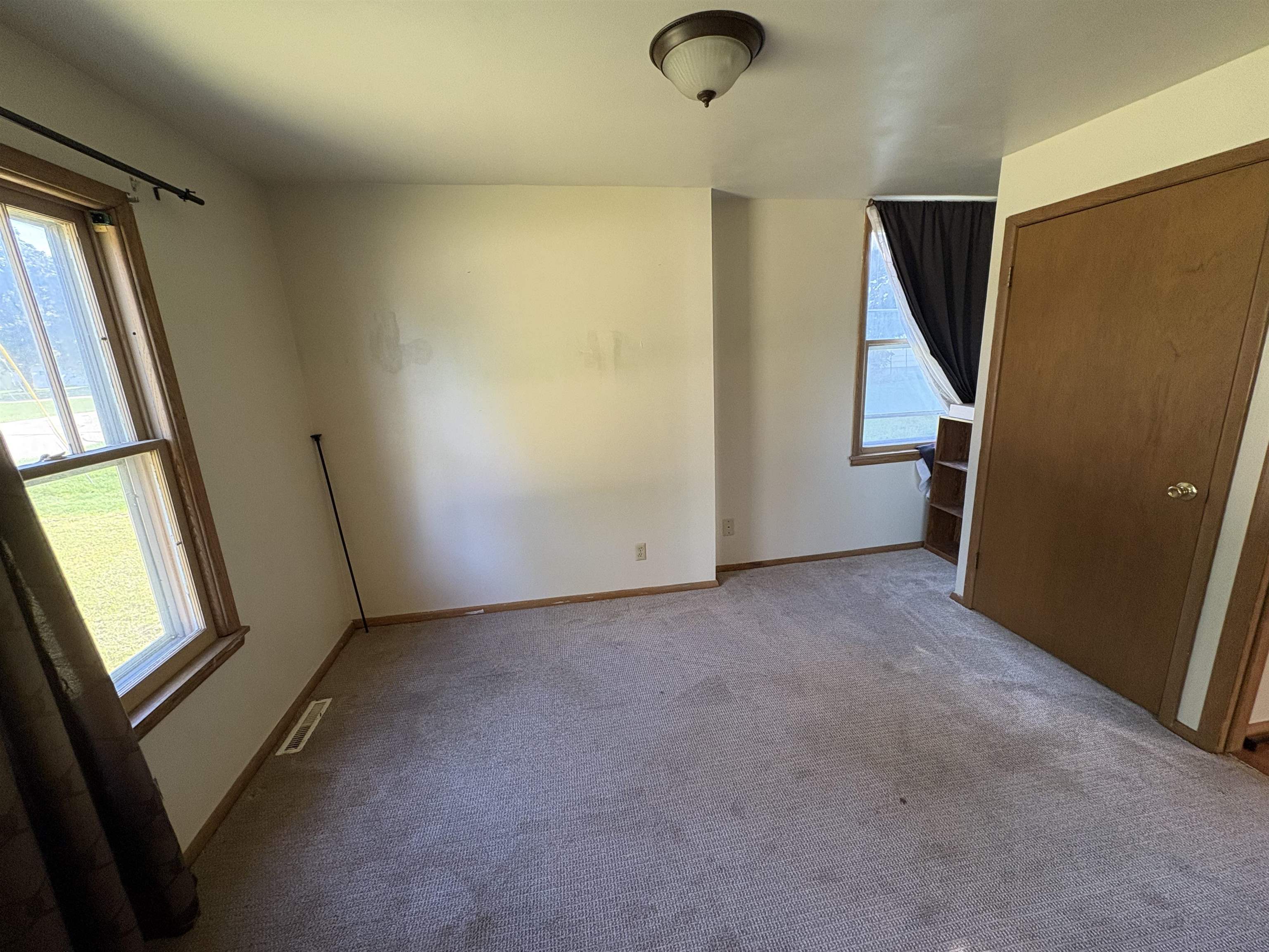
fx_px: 513
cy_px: 476
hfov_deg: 102.1
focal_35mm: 14
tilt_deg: -13.6
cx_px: 634
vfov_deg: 85.7
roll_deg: +2.9
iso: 250
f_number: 2.2
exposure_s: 1/60
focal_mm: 2.22
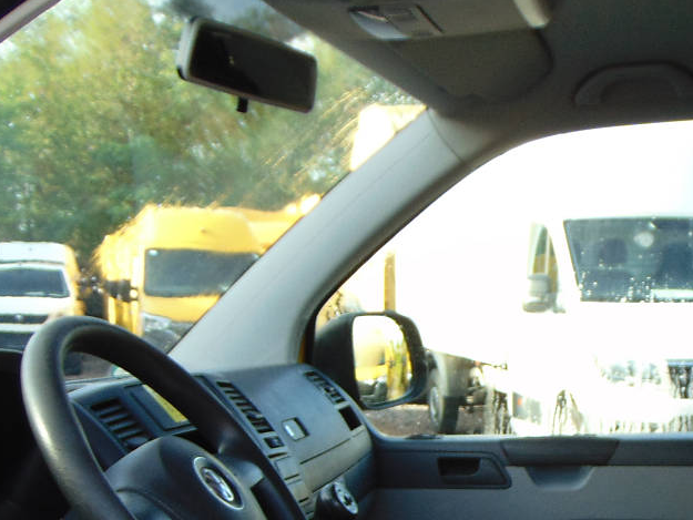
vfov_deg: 22.0
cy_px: 538
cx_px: 482
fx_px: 1282
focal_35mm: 64
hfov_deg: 30.0
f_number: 3
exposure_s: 1/125
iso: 80
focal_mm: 4.5
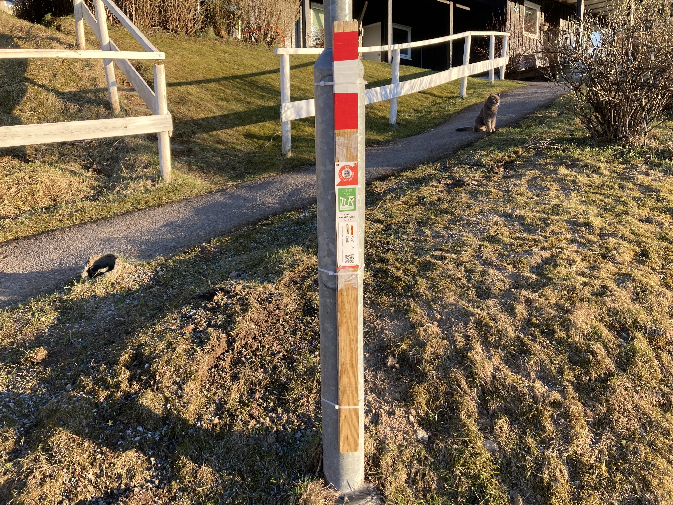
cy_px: 252
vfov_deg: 49.7
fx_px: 544
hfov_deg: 63.4
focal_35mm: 28
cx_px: 336
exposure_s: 1/248
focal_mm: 3.99
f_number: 1.8
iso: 20
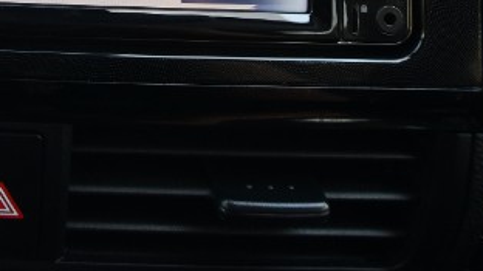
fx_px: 550
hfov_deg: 42.8
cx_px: 36
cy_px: -134
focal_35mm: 43
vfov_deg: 22.7
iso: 400
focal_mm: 11
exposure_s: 1/250
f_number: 4.5
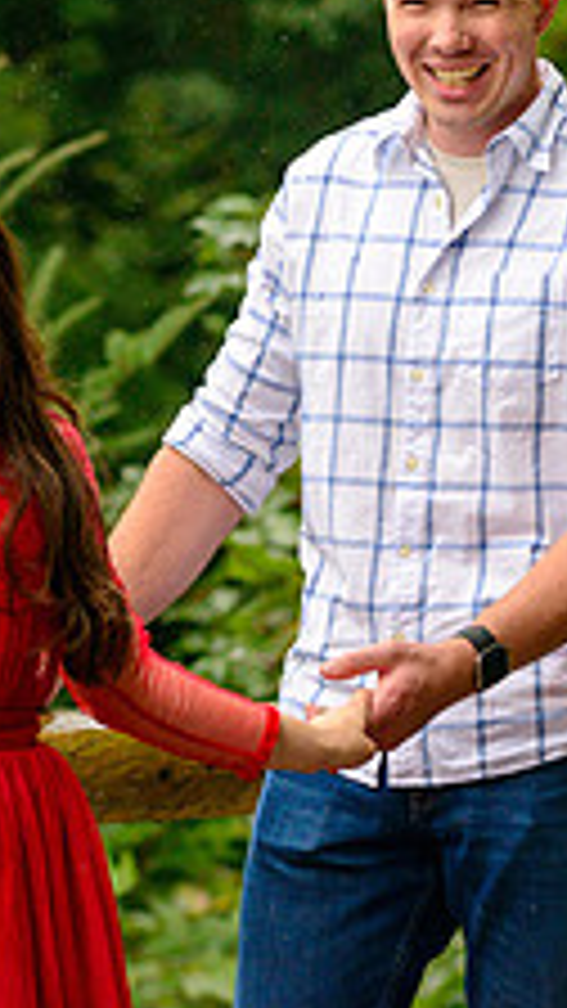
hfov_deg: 4.3
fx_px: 7618
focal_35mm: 285
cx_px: 297
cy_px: 191
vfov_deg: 7.6
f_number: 4.5
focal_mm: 105
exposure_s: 1/2000
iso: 800
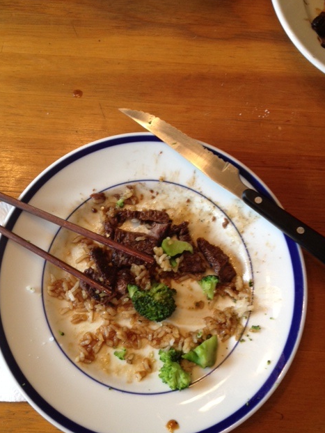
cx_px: 164
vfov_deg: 51.3
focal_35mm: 36
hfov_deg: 39.7
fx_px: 450
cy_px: 214
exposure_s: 1/20
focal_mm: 4.28
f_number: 2.4
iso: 125
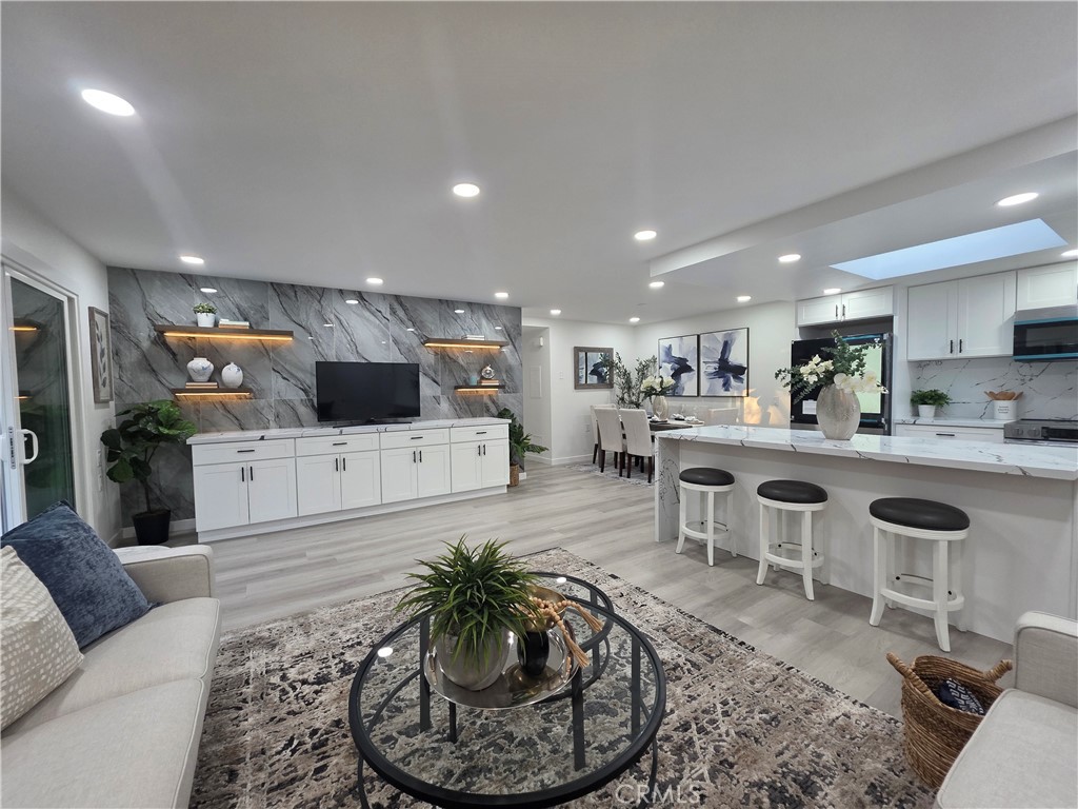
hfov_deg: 106.2
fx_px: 405
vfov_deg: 89.9
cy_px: 404
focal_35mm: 13
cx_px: 539
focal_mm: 2.2
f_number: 1.9
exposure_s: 1/120
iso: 200
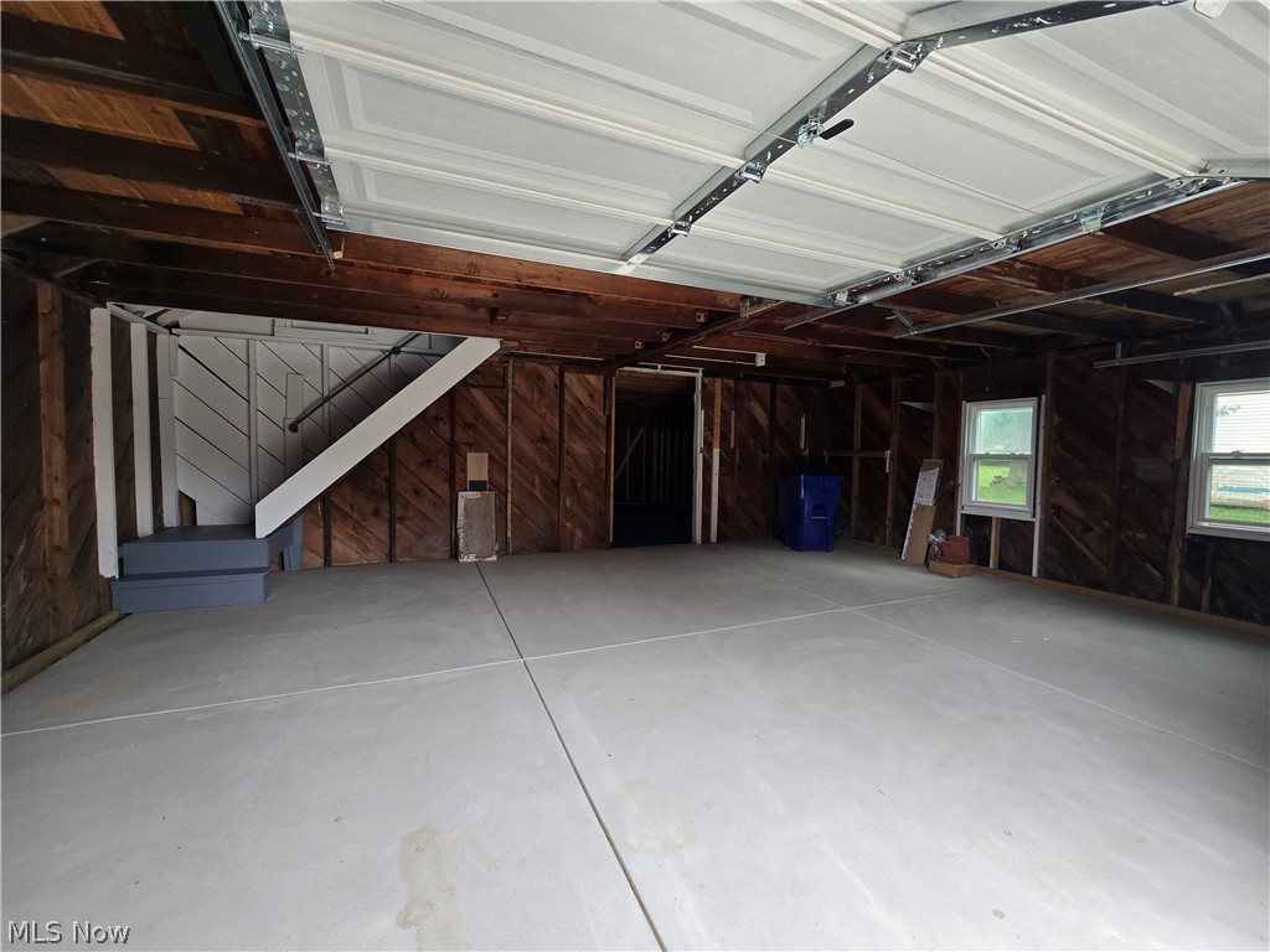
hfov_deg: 106.2
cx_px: 635
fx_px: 477
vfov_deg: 89.9
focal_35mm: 13
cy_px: 476
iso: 50
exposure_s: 1/120
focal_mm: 2.2
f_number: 2.2
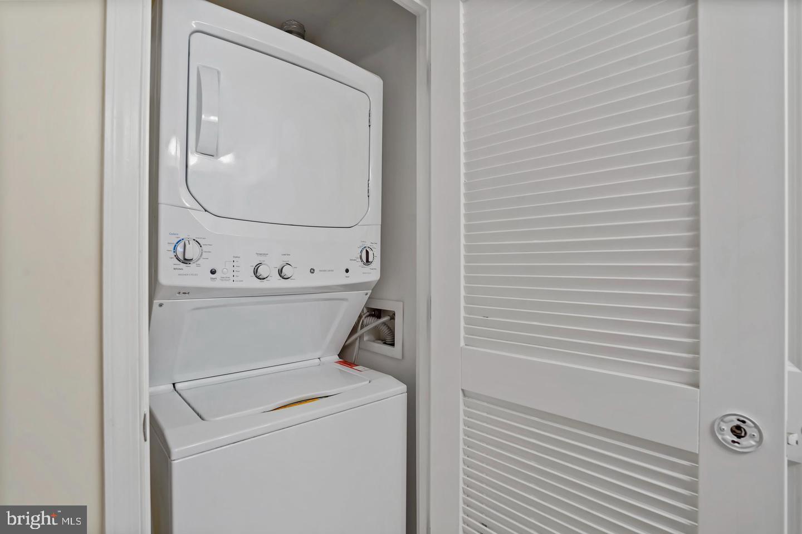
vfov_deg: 73.7
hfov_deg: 96.7
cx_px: 401
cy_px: 267
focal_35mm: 16
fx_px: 356
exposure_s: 1.3
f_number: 8
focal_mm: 16
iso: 100
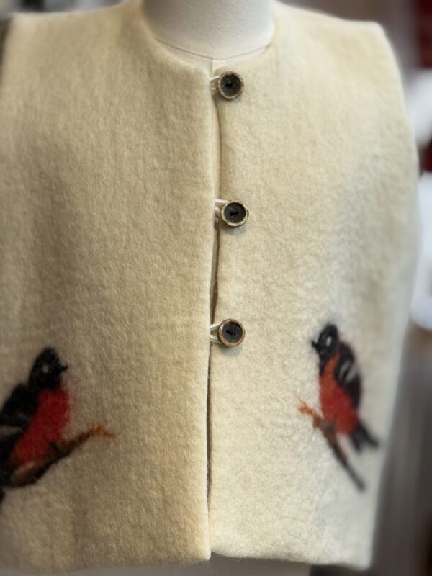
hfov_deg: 12.3
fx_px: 1997
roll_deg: -4.1
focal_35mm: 120
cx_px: 216
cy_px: 288
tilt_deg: -8.9
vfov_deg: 16.4
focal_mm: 15.66
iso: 50
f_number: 2.8
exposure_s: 1/100
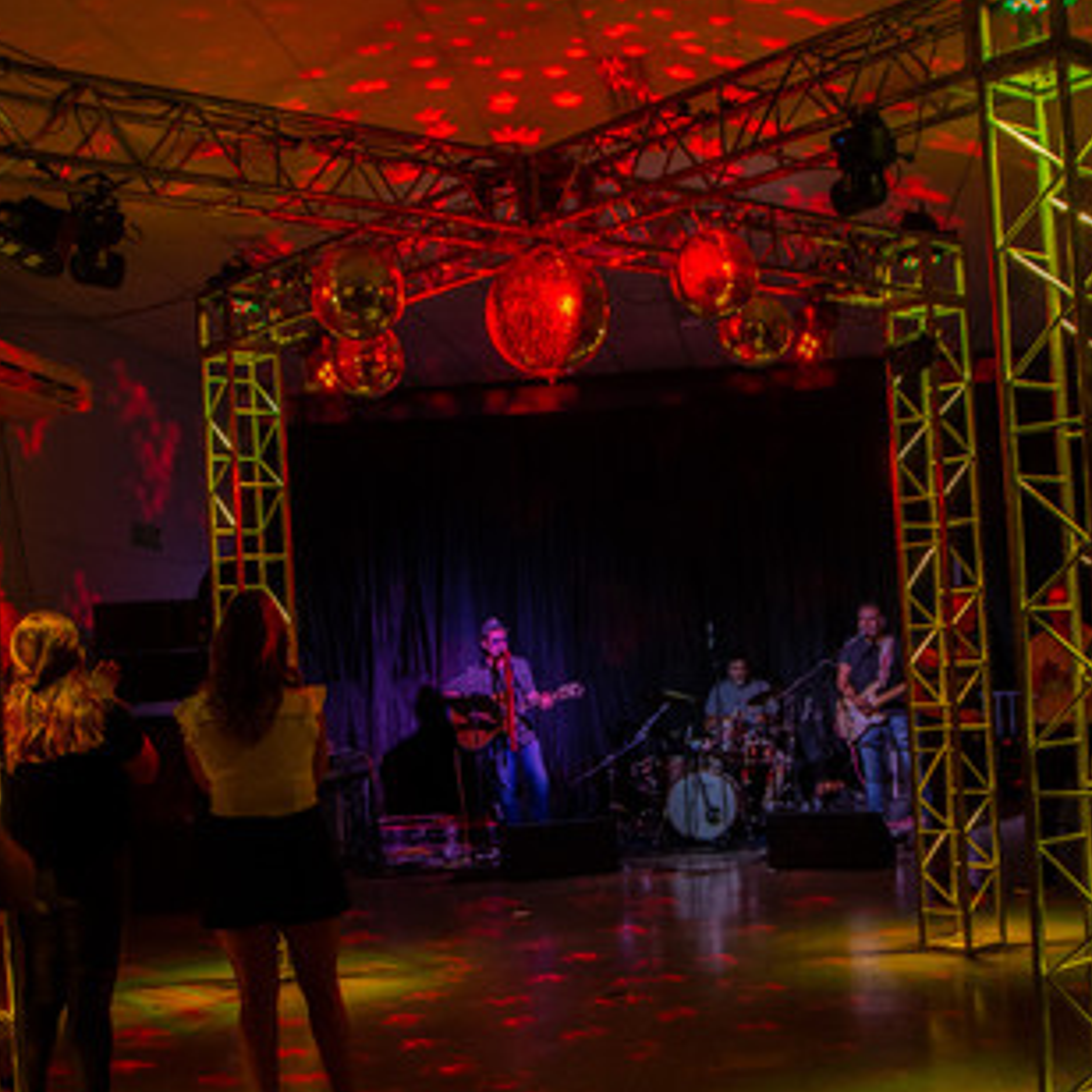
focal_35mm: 45
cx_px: 652
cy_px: 603
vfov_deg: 37.5
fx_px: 1606
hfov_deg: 37.4
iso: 1250
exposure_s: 1/50
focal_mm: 17
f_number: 2.8
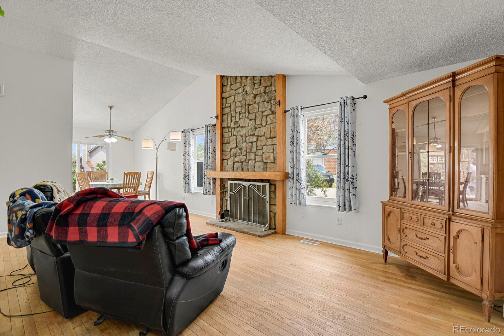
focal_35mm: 17
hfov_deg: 93.3
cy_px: 168
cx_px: 252
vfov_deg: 70.4
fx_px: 238
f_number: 8
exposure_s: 2
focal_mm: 17
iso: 250
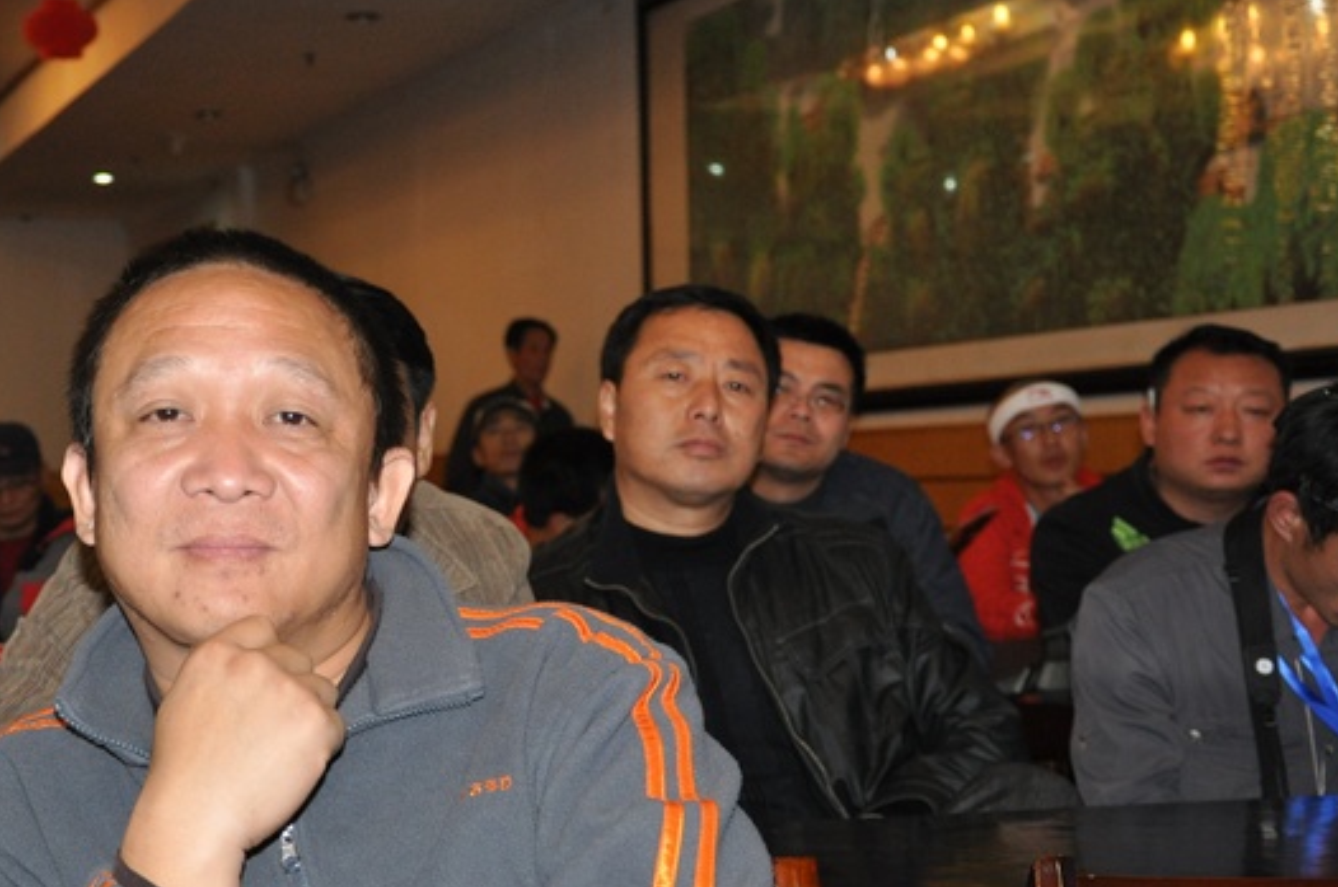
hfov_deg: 27.5
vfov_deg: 18.6
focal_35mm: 73
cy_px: 504
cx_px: 399
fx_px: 2709
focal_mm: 32
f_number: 4.2
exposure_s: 1/60
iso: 800
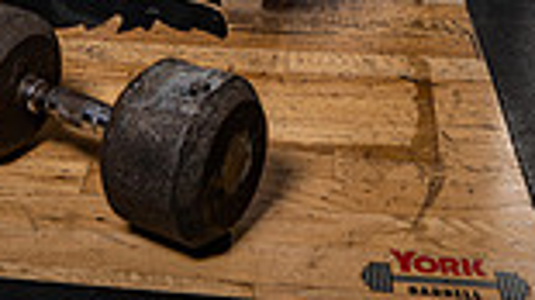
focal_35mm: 73
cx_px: 190
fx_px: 1035
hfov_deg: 28.8
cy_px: -410
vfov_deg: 12.8
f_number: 6.3
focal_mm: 24
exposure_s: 1/250
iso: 200
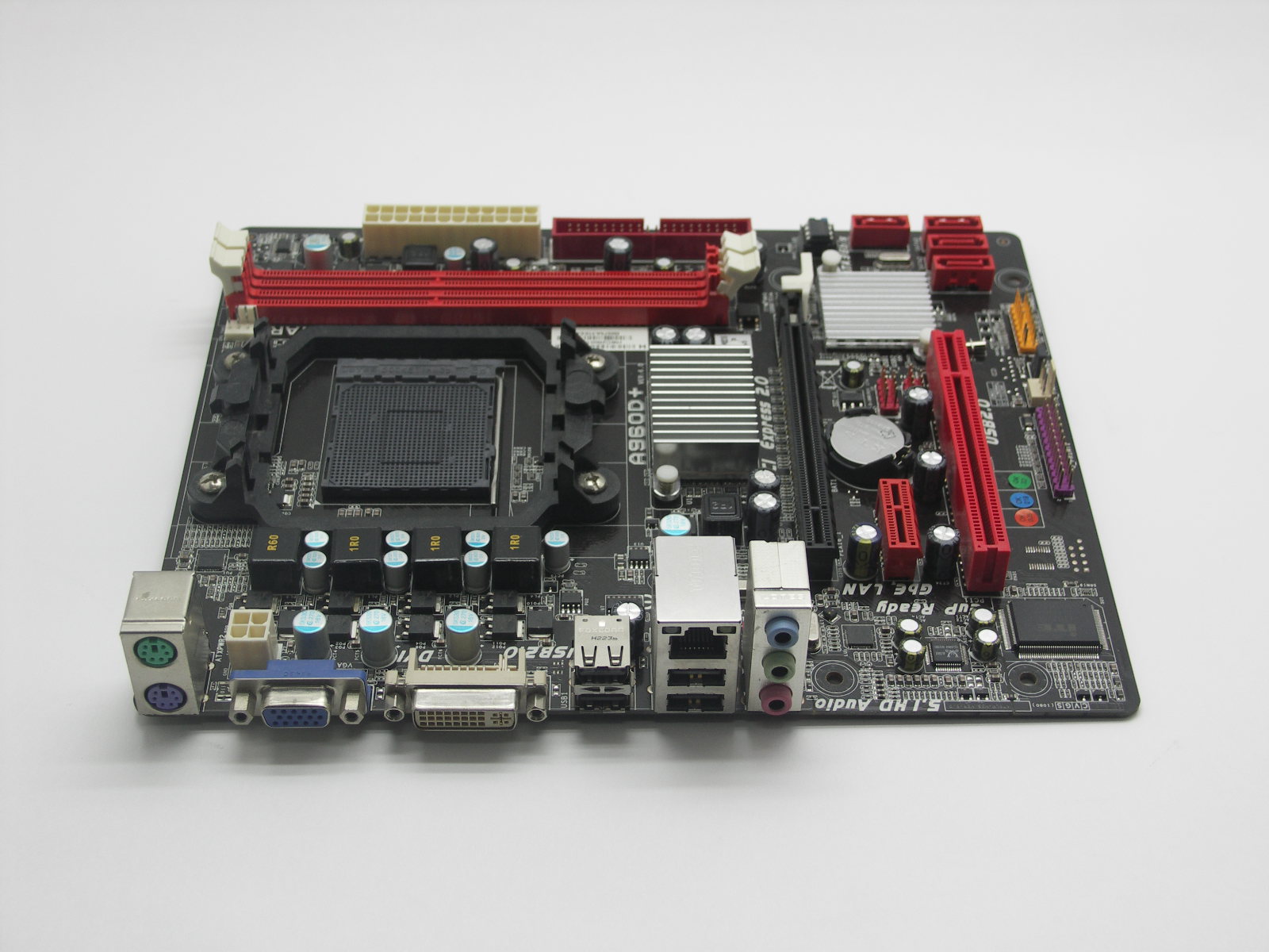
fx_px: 1796
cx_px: 634
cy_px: 476
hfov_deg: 38.9
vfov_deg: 29.7
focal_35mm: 49
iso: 80
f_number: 3.2
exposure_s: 1/40
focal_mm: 12.7
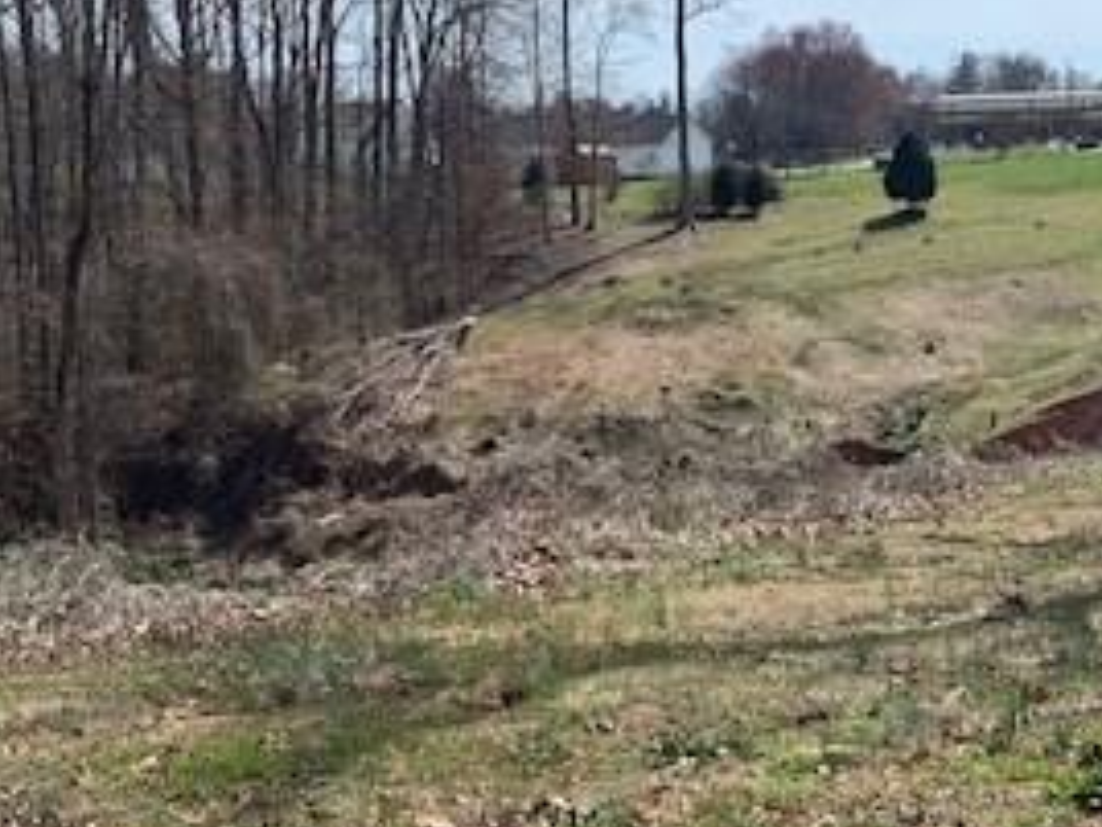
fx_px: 1974
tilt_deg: -5.7
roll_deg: +1.2
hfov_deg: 31.2
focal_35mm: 62
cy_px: 362
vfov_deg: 23.6
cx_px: 588
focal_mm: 4.25
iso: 25
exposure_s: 1/2545
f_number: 1.8
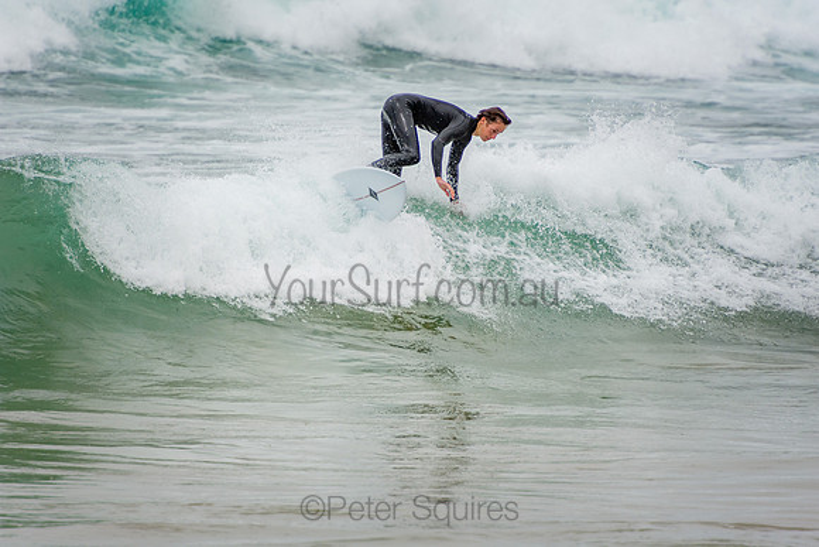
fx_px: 13311
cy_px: 274
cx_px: 410
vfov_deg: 2.4
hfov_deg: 3.5
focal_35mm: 585
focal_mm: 390
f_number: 5.6
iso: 360
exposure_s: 1/1600
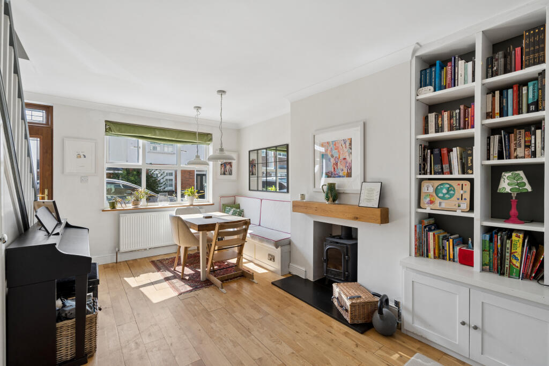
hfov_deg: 96.7
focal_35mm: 16
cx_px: 274
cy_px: 183
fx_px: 244
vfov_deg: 73.8
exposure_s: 1/60
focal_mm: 16
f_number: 5.6
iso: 250
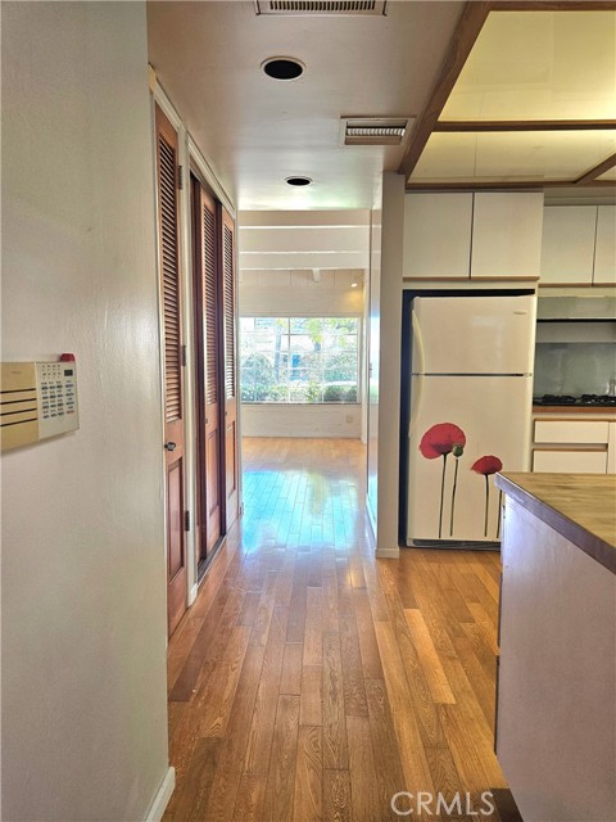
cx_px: 308
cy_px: 411
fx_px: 546
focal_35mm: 23
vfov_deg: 73.9
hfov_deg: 58.9
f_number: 1.8
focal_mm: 5.4
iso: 125
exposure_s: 1/120
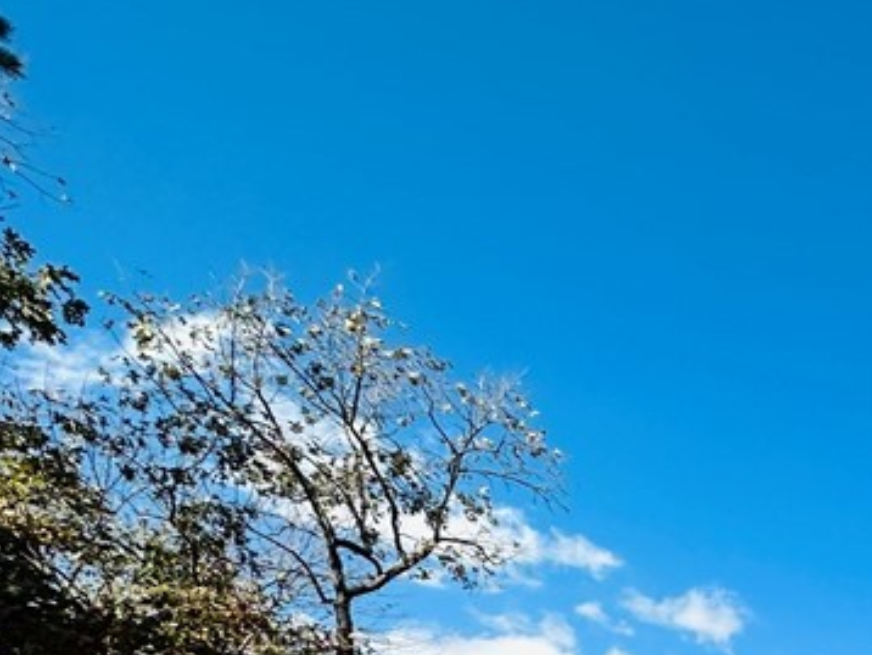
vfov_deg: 29.0
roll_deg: -3.2
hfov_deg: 32.5
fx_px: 1008
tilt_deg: +11.9
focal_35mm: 40
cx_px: 1181
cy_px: 860
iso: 50
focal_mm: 2.22
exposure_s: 1/1618
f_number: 2.2
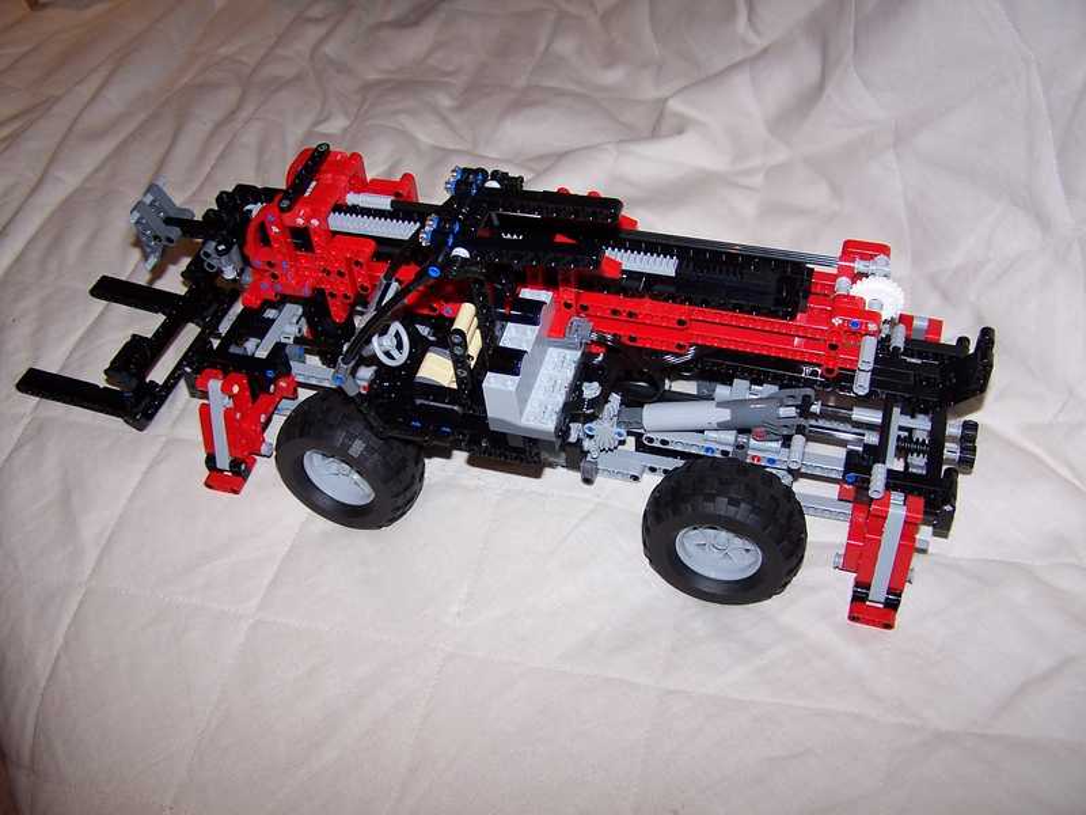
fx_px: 1192
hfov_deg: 49.0
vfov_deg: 37.7
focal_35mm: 38
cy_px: 408
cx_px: 543
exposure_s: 1/60
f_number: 2.8
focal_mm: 6.3
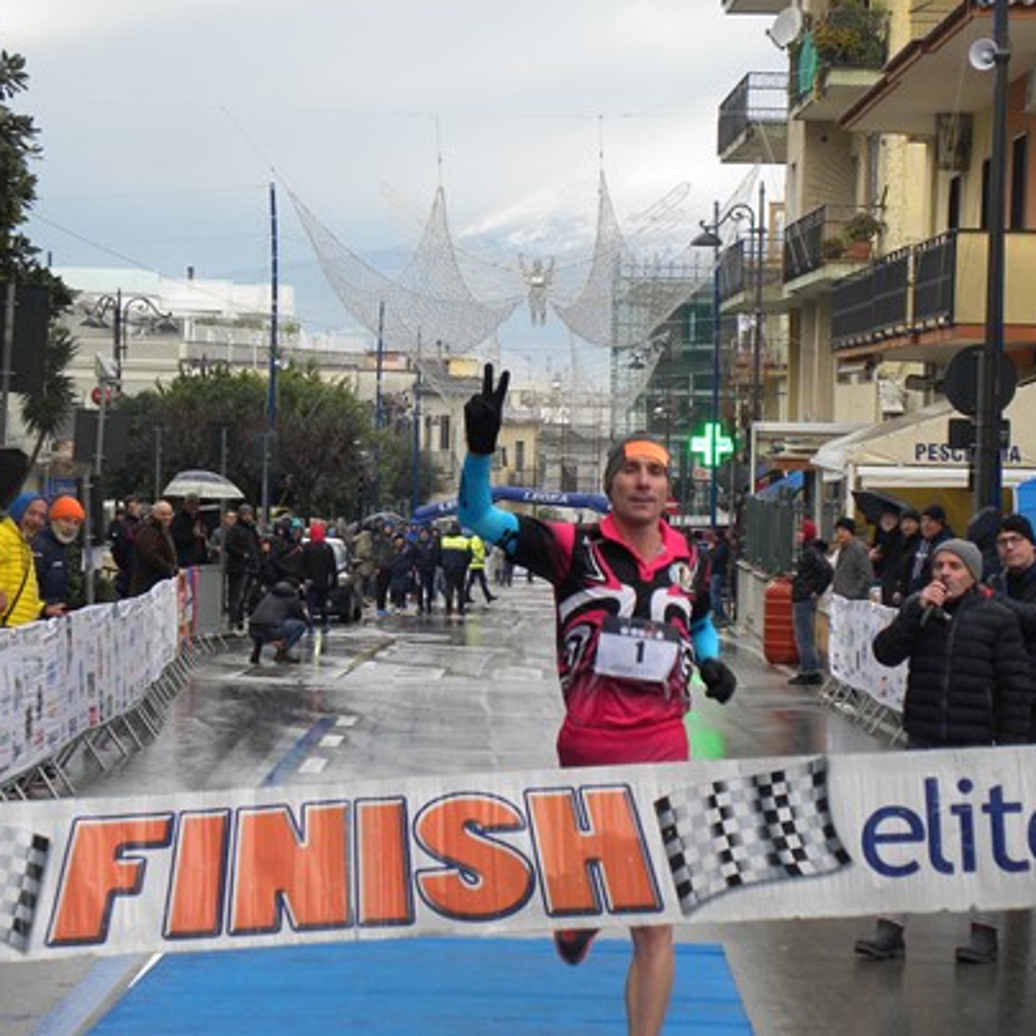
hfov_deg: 16.6
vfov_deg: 16.6
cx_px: 582
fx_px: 3555
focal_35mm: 105
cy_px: 554
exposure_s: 1/130
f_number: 4
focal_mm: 13.4
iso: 64
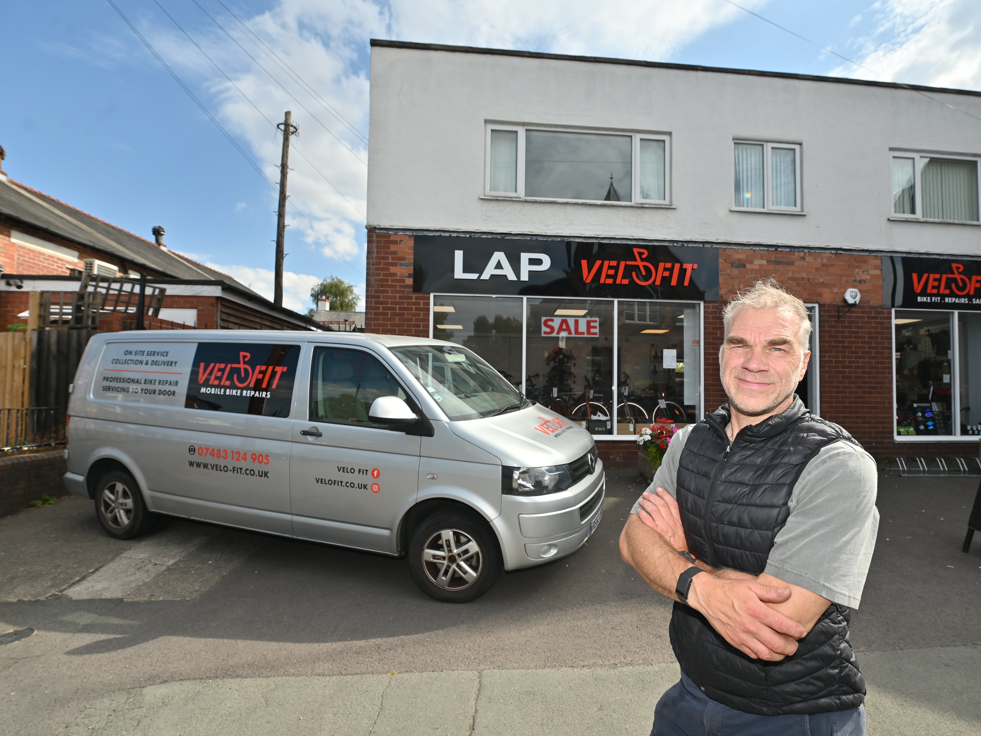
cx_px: 546
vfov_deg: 71.6
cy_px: 373
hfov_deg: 87.4
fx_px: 510
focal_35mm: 18
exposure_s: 1/640
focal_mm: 16
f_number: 5.6
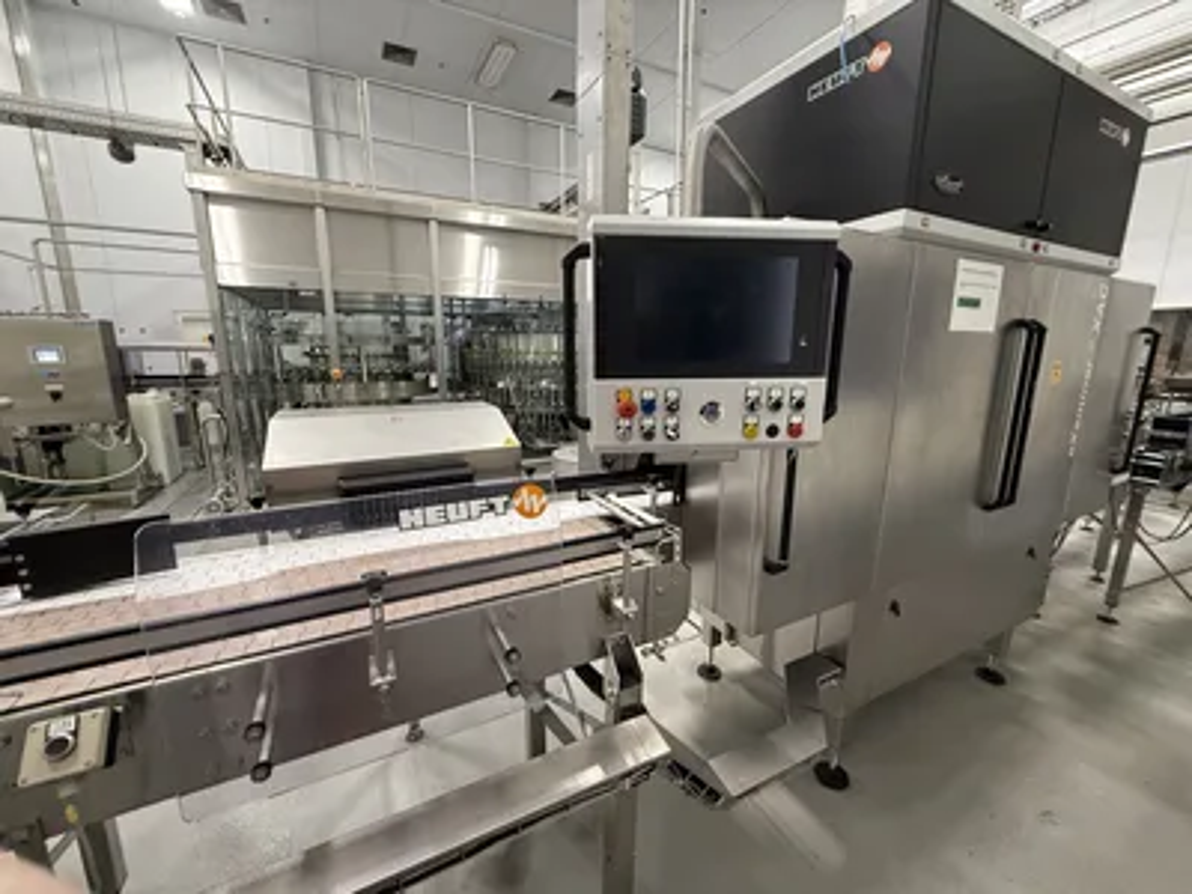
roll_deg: -0.4
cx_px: 596
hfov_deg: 102.1
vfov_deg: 85.7
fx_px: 482
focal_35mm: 14
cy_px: 447
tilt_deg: -9.6
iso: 320
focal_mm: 2.22
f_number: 2.2
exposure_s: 1/60
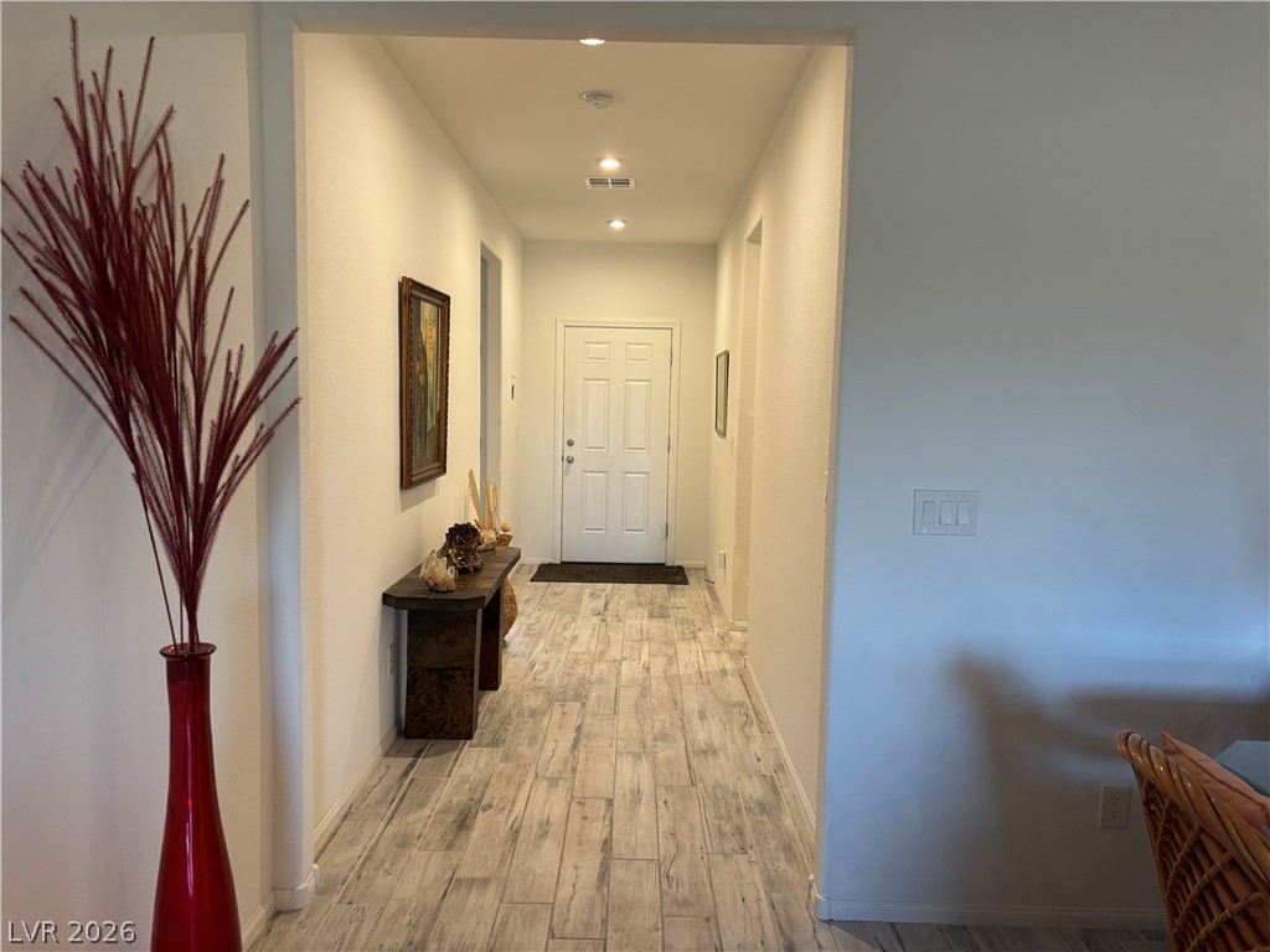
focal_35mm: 26
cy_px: 476
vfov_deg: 53.1
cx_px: 635
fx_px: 954
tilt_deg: -6.2
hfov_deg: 67.3
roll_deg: -1.0
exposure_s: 1/60
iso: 100
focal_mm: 5.96
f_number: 1.6
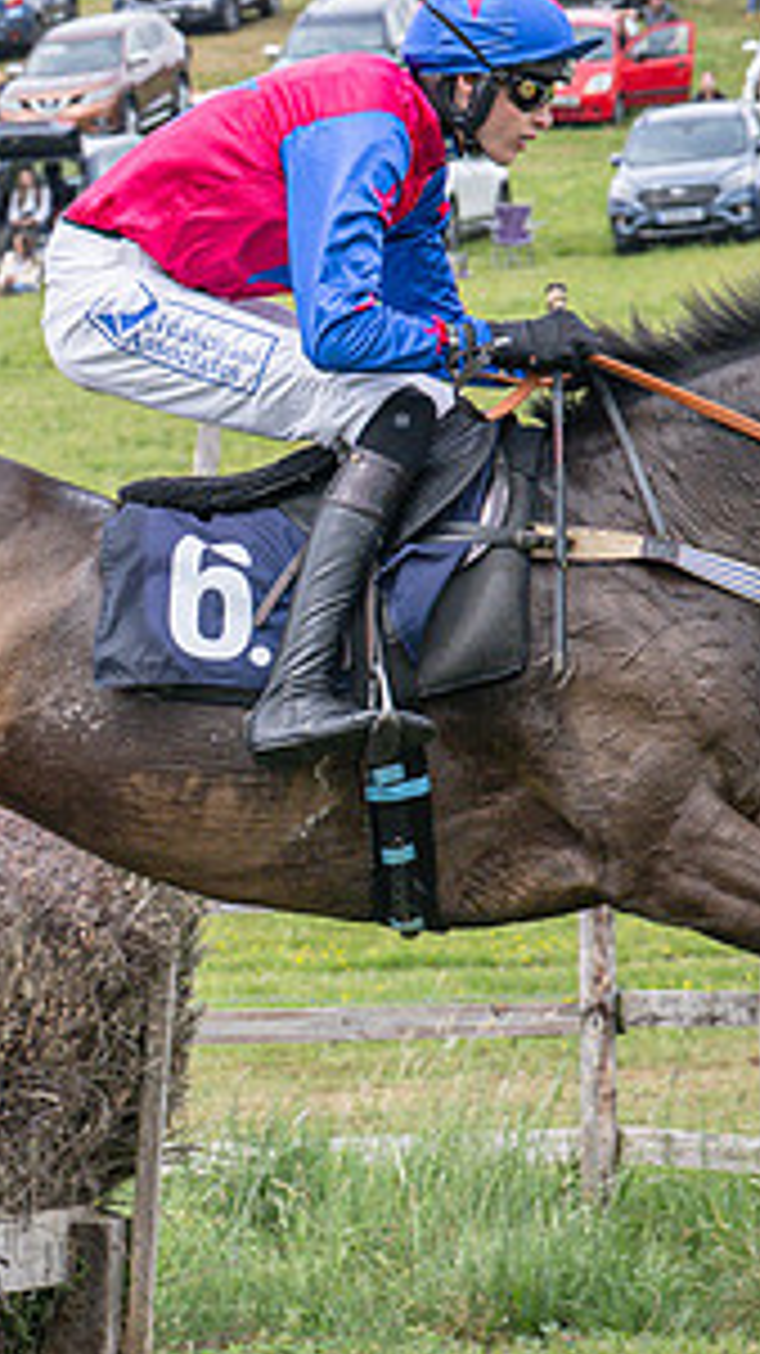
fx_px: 9974
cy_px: 559
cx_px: 429
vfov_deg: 7.8
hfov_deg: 4.4
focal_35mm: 278
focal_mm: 70
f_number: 5
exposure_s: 1/1600
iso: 400
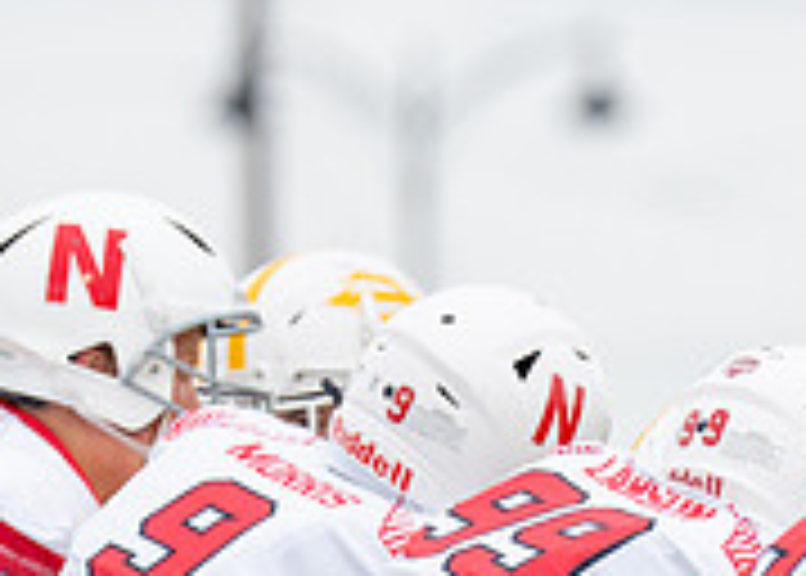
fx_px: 23861
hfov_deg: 1.9
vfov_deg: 1.4
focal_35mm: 1042
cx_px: 1060
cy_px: 842
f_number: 2.8
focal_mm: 200
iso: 500
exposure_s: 1/2000
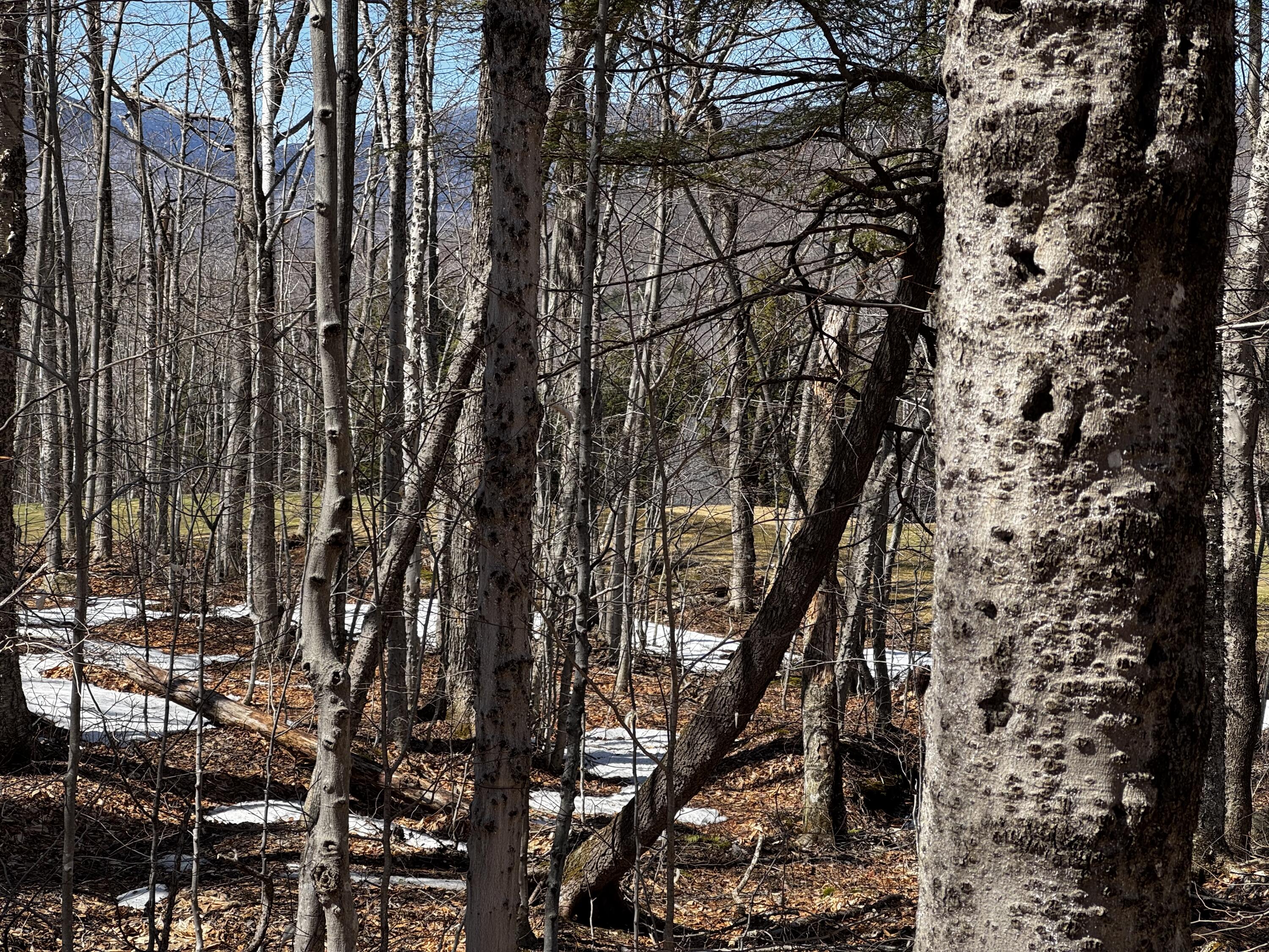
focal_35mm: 77
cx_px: 634
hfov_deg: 25.3
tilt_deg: -3.6
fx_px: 2823
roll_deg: -0.9
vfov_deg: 19.1
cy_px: 476
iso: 25
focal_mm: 9
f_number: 2.8
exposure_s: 1/288
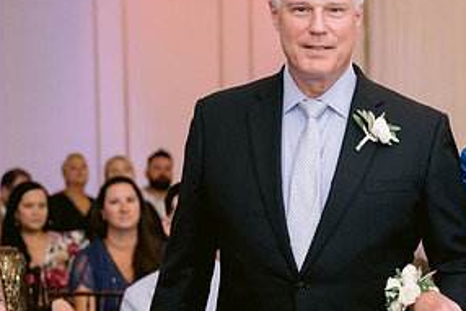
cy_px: 271
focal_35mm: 114
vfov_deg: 12.0
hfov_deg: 17.6
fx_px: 1476
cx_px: 445
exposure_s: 1/160
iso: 1600
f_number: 2.8
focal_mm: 50
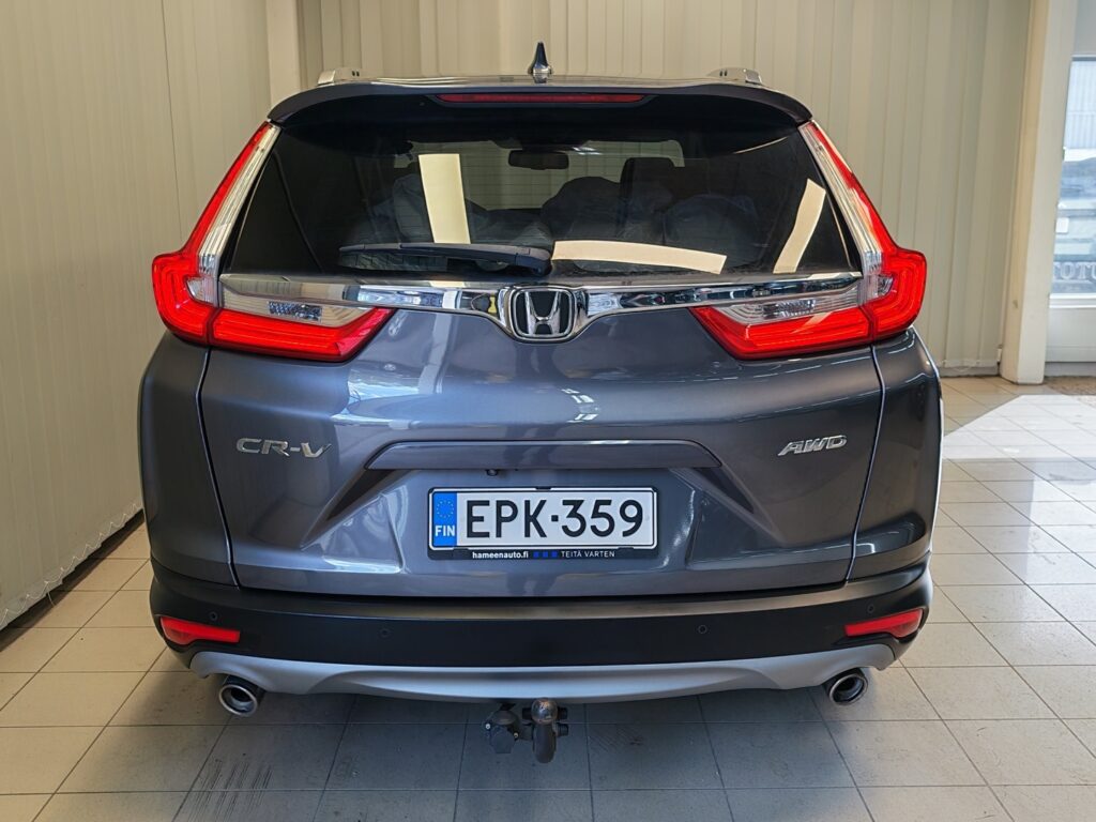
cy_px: 411
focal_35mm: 34
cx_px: 548
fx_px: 1076
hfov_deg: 54.0
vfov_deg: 41.8
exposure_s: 1/140
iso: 50
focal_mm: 5.4
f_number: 1.6
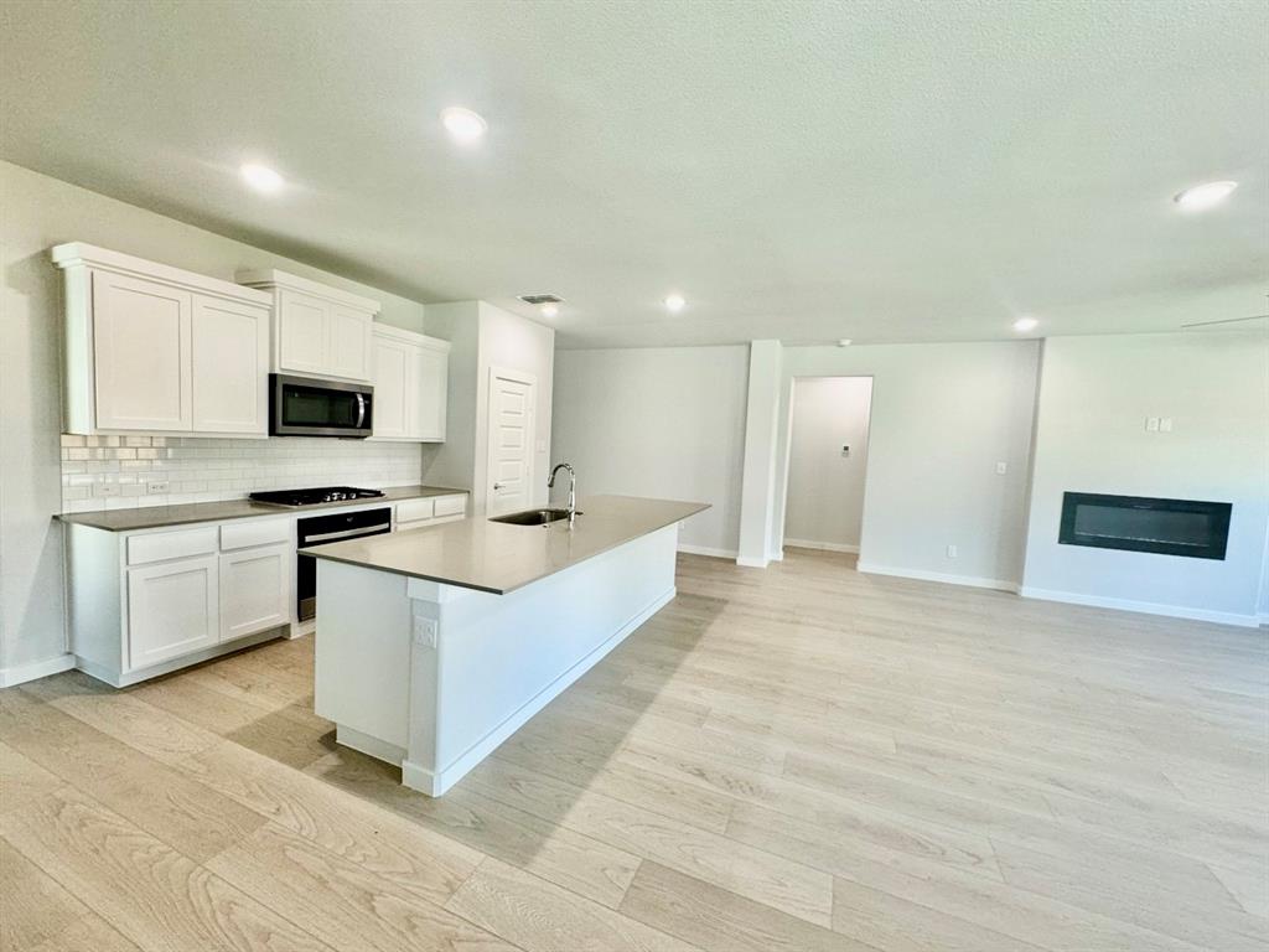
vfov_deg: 85.7
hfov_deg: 102.1
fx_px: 513
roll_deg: -3.2
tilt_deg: -4.2
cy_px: 476
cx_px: 634
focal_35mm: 14
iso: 200
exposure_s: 1/120
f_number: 2.2
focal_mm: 2.22
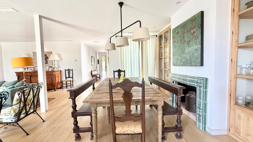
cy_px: 71
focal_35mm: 16
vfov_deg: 67.1
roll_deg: +1.9
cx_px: 123
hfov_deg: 99.4
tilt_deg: -4.4
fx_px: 107
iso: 320
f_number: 2.2
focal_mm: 2.22
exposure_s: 1/121
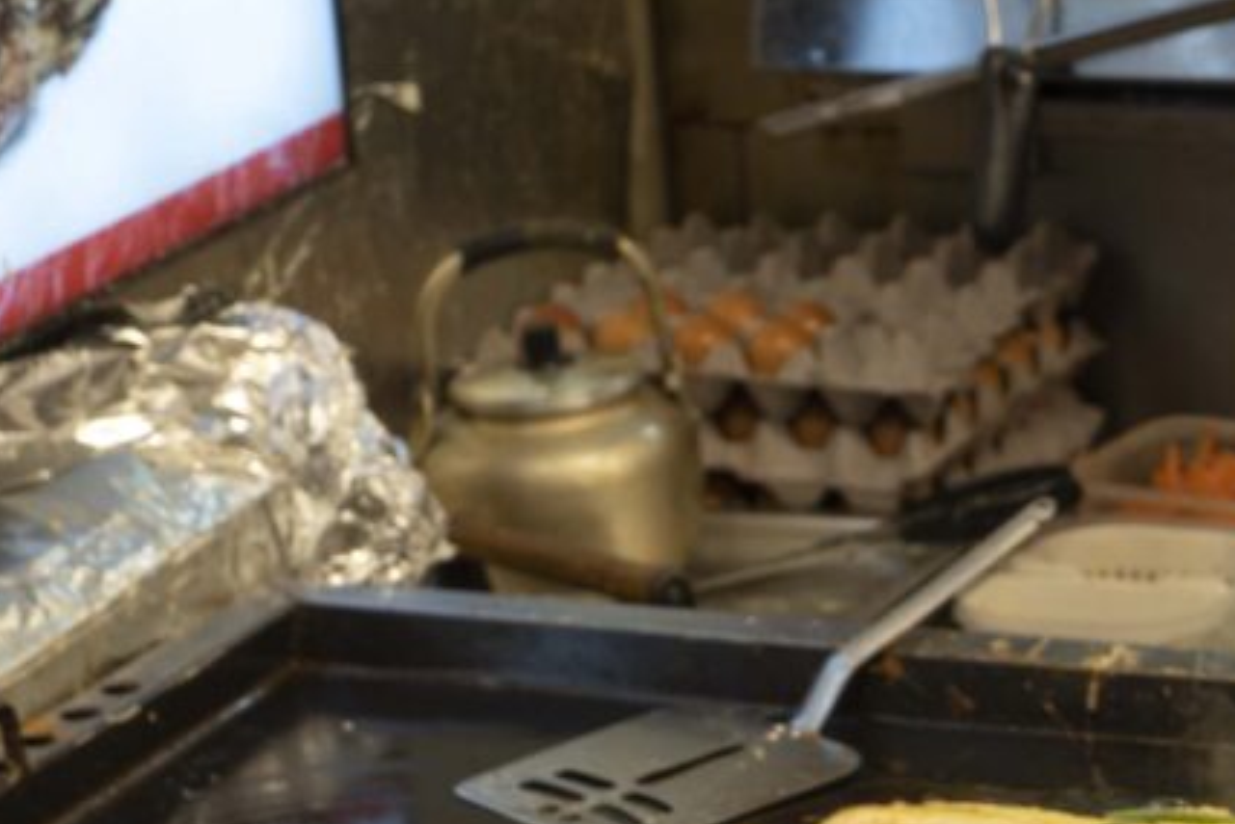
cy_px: 794
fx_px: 4941
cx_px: 1414
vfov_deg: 9.5
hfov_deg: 13.9
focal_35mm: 144
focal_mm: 60
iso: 250
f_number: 5.6
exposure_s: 1/60
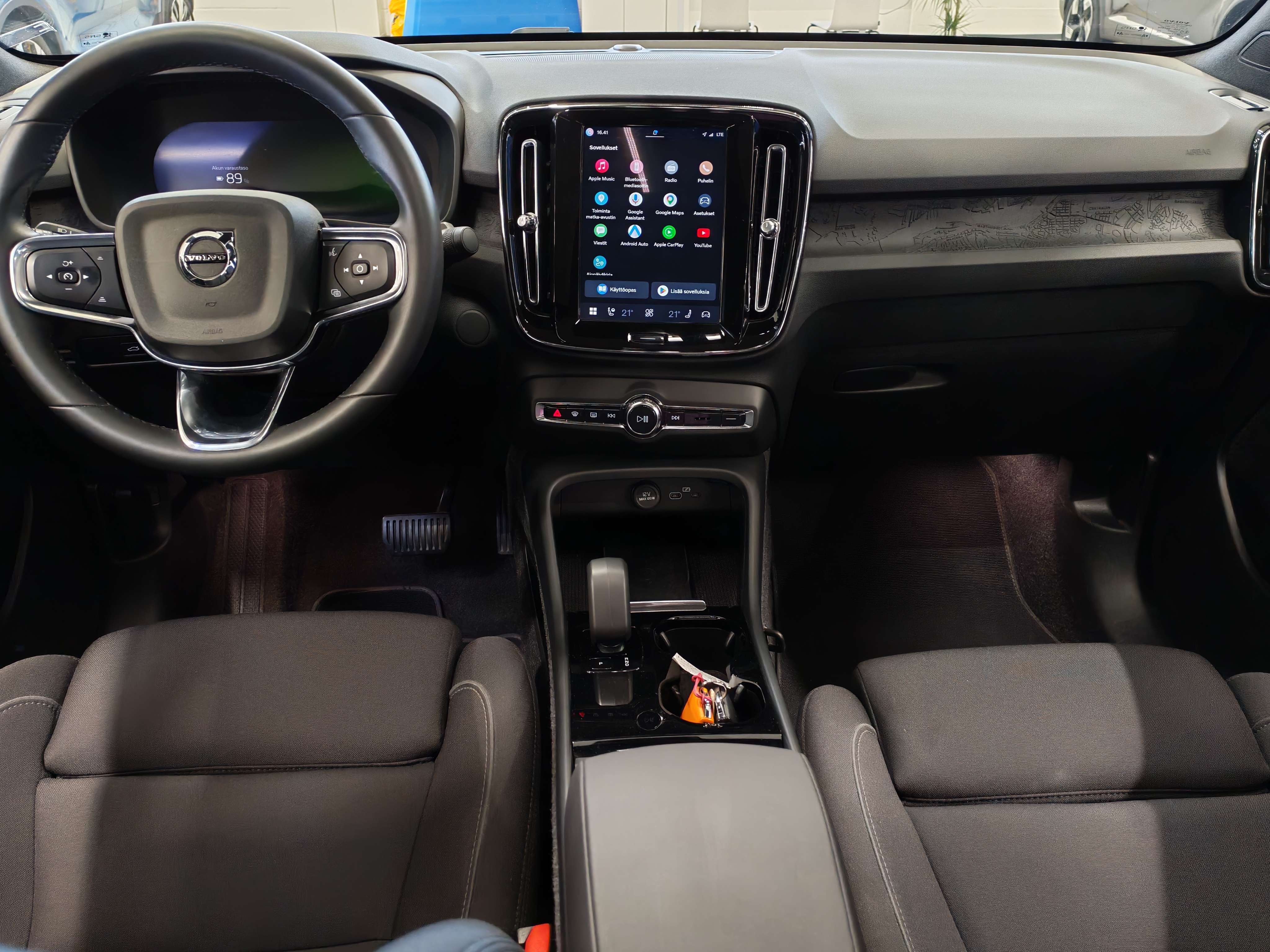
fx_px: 1101
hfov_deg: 60.0
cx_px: 635
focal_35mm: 30
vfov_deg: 46.8
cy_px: 476
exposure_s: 1/50
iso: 800
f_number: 1.9
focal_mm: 6.12
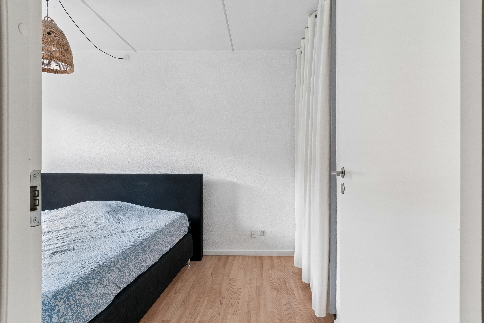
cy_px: 162
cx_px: 242
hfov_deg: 90.0
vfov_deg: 67.4
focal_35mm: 18
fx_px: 242
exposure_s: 1/3.33
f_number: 10
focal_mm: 12
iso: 200
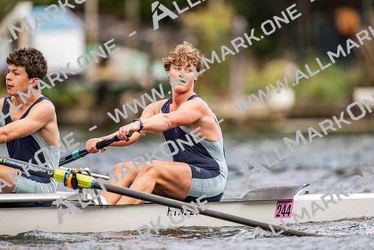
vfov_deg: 2.3
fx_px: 6238
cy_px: 125
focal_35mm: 600
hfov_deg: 3.4
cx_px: 187
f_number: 4
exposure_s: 1/2500
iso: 560
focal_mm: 600
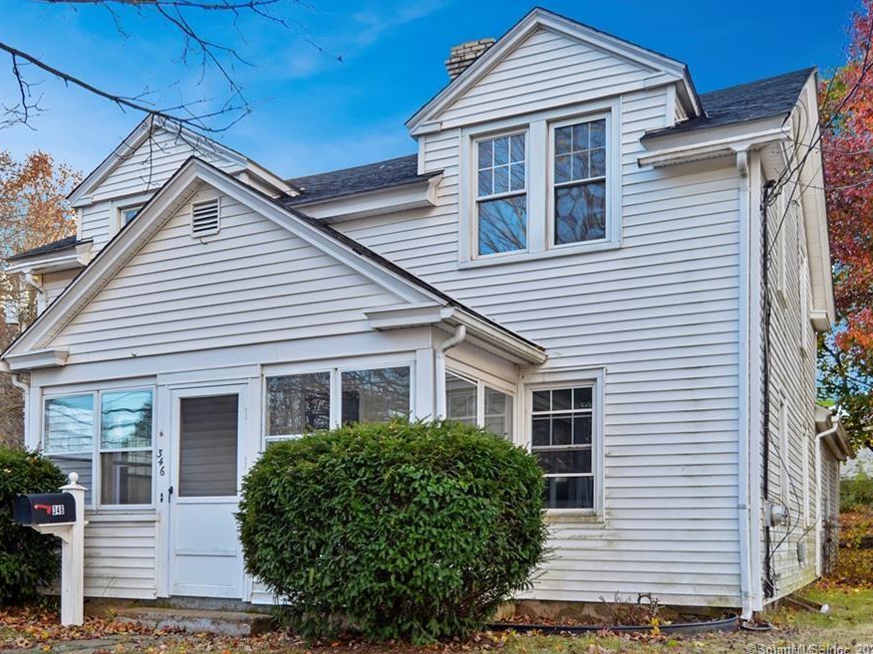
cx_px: 380
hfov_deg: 50.0
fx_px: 933
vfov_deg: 38.7
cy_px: 322
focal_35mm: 37
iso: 100
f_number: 4.5
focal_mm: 22
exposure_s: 1/60
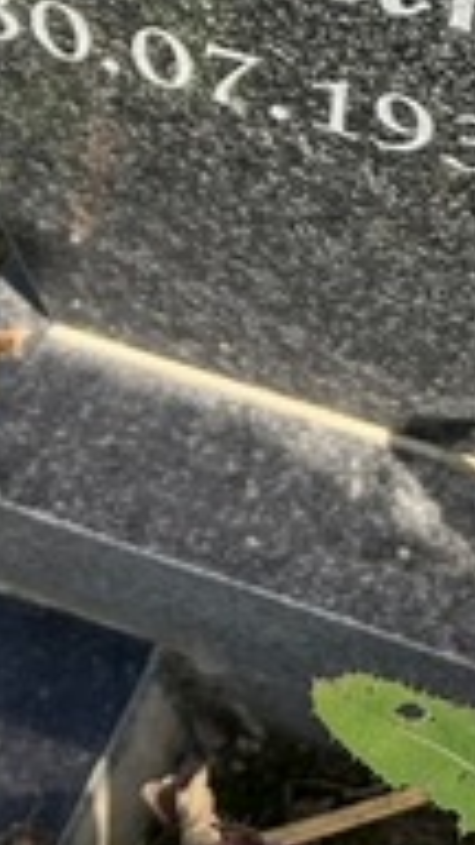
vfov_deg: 17.4
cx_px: 655
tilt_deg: -51.6
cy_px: -154
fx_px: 2642
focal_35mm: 118
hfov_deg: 10.0
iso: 50
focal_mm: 5.7
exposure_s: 1/597
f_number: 1.5
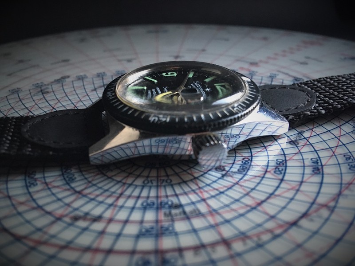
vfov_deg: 48.2
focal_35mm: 29
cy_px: 133
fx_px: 297
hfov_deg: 61.7
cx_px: 178
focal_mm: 4.15
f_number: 2.2
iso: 200
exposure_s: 1/20
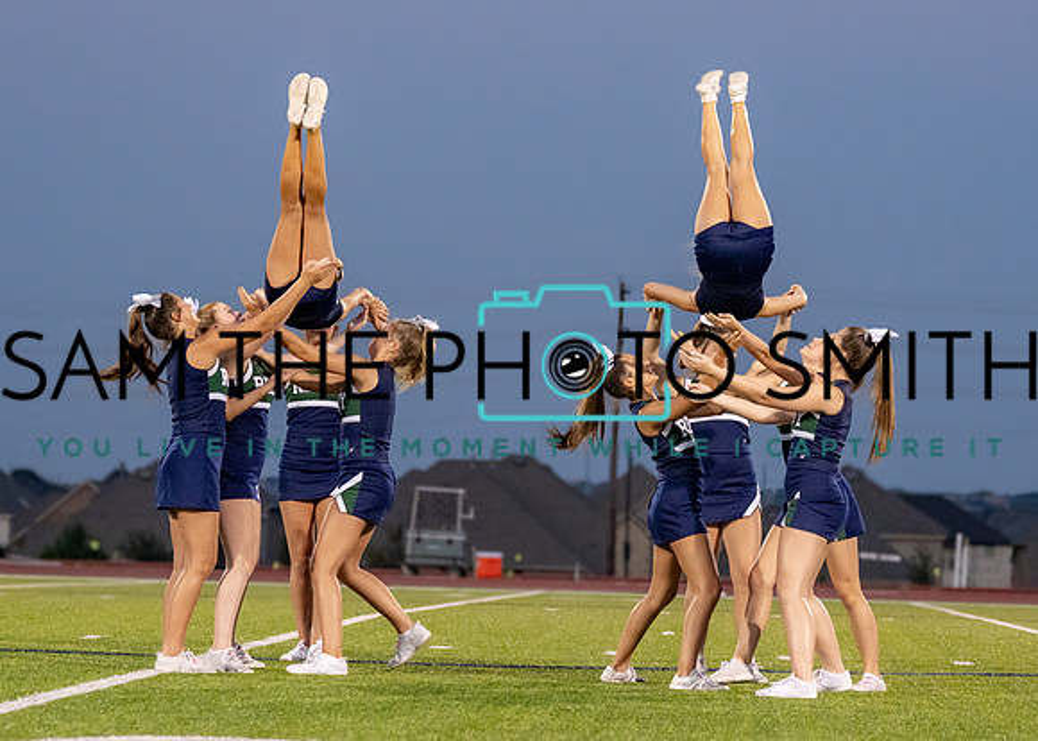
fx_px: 4203
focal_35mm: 143
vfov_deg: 10.1
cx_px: 642
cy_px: 353
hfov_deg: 14.1
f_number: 2.8
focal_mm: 70
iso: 1250
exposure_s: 1/1000
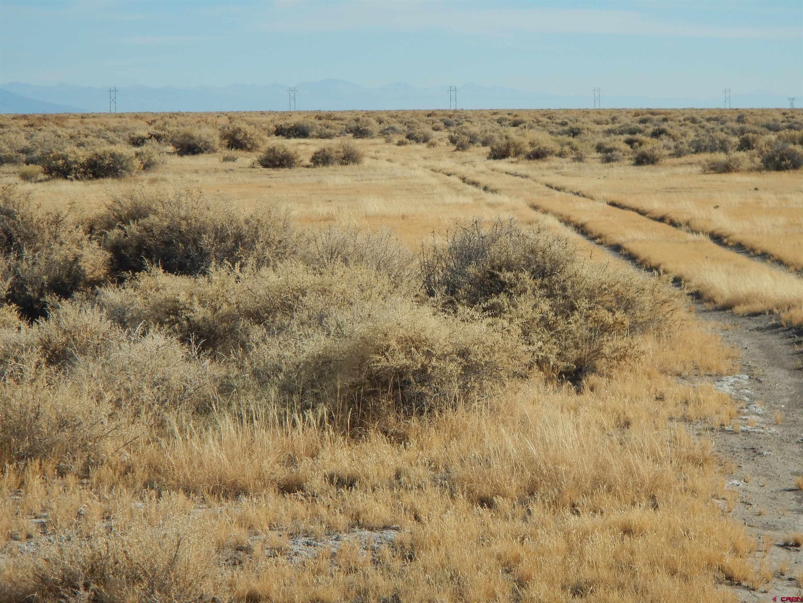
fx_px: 3248
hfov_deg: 14.1
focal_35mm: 140
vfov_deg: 10.6
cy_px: 302
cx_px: 402
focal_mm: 25
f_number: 4.8
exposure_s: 1/800
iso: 125
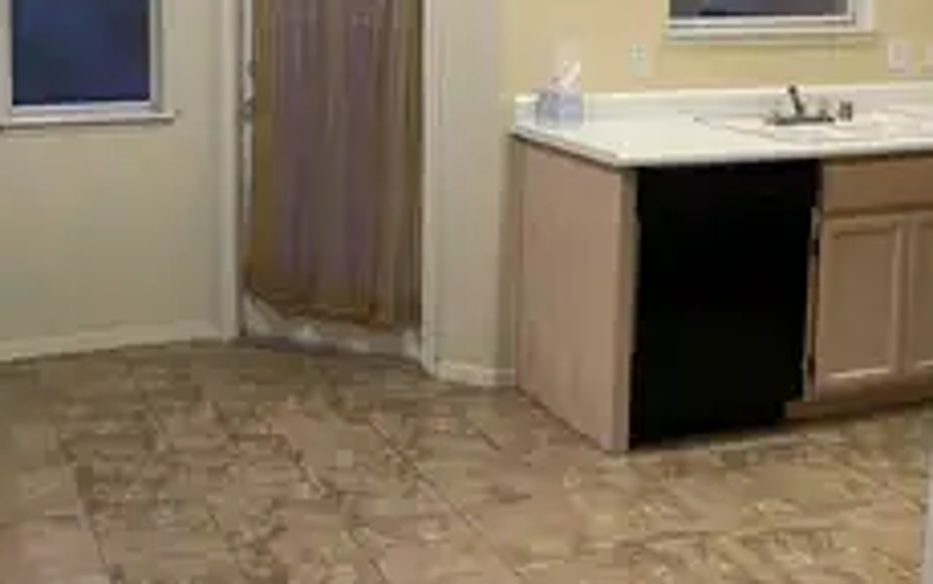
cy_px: 69
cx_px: 320
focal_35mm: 48
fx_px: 1221
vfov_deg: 26.1
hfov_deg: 41.3
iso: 80
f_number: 1.6
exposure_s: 1/60
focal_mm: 4.2
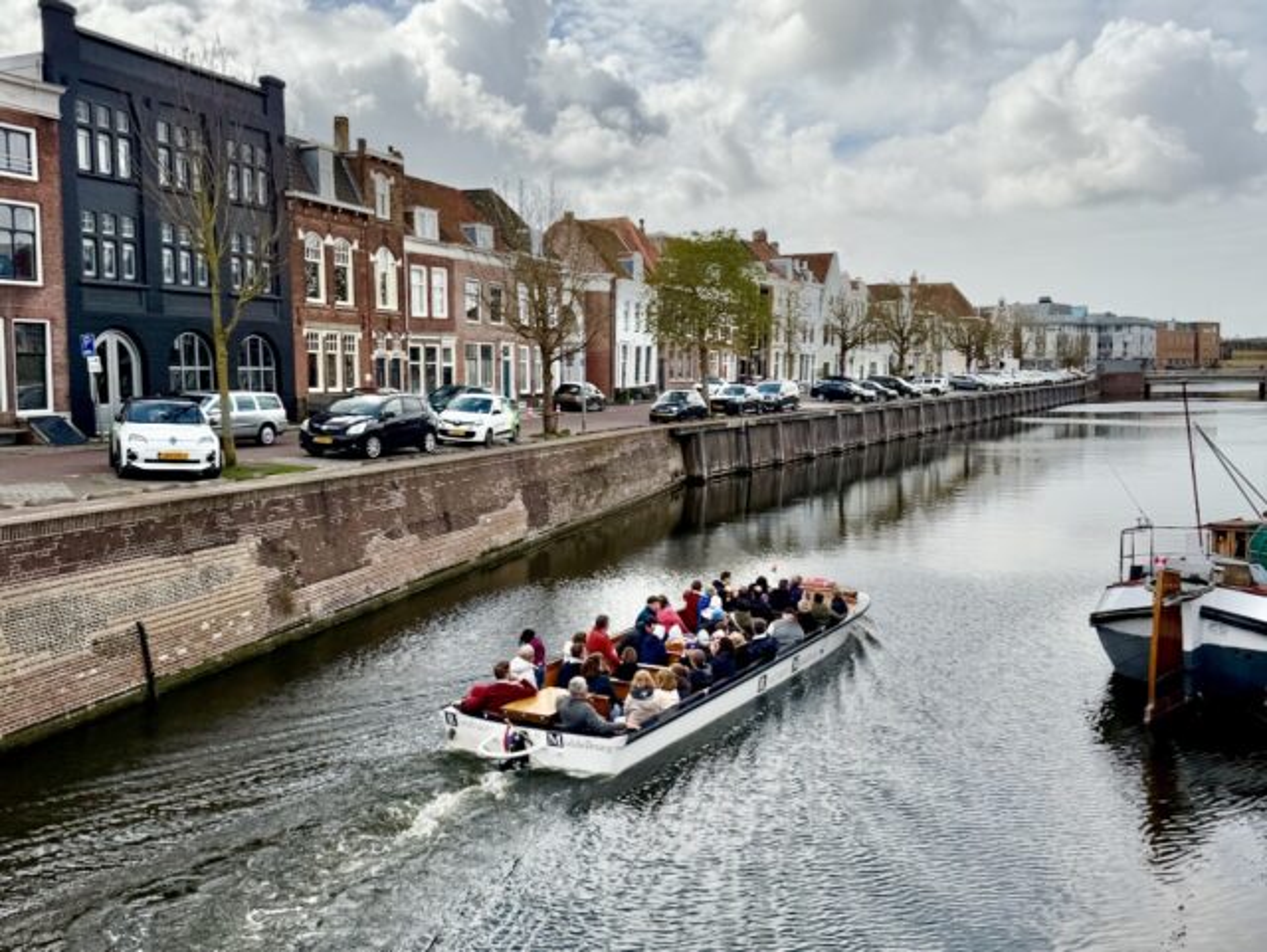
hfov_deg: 71.6
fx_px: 879
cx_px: 634
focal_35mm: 24
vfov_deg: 56.9
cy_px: 476
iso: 80
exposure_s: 1/8130
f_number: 1.78
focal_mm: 6.76
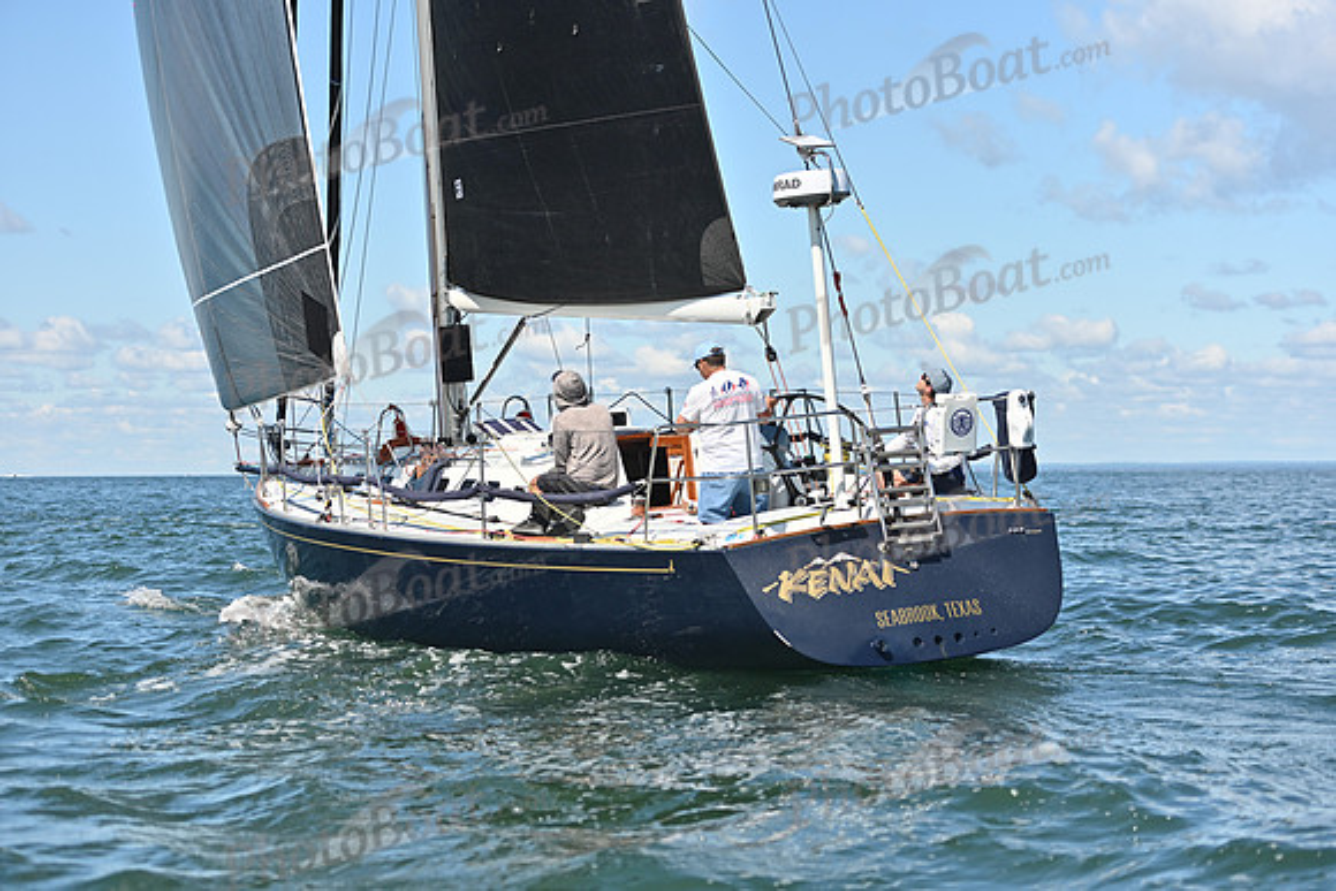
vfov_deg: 19.5
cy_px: 446
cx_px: 668
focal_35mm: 70
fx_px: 2598
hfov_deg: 28.8
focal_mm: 70
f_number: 3.2
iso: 250
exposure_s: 1/2500
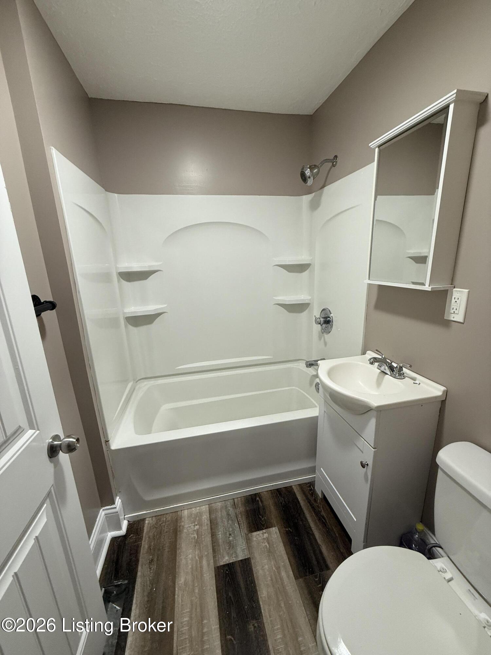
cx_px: 246
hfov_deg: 85.7
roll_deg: +2.0
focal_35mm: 14
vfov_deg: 102.1
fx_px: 265
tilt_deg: -13.1
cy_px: 328
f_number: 2.2
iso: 250
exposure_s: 1/60
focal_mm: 2.22
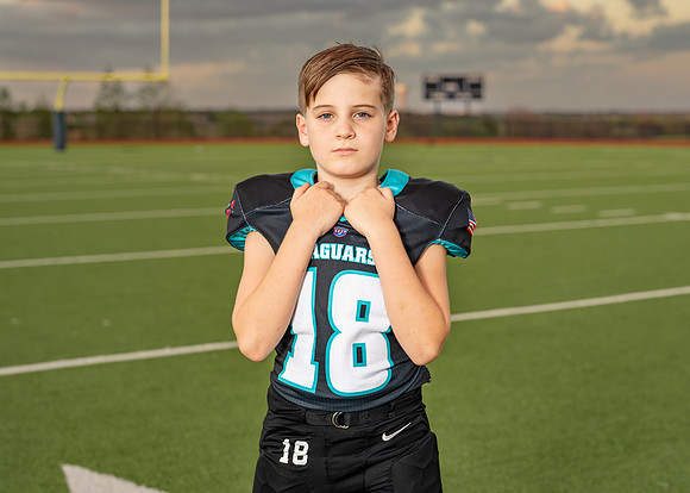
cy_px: 228
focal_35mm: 65
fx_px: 1272
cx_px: 374
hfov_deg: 30.3
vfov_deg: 21.9
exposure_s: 1/400
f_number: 3.2
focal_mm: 50
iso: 250
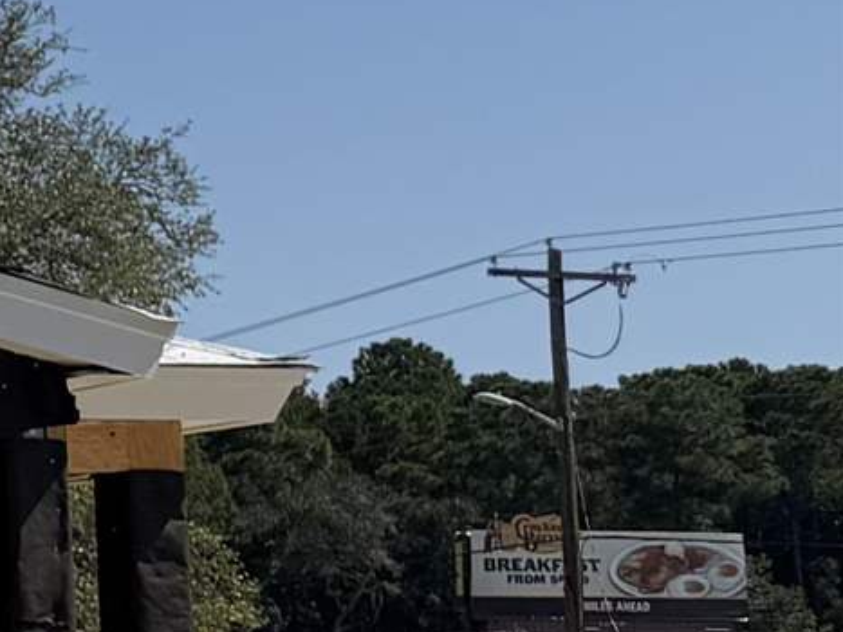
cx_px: -1921
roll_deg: -0.2
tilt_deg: +5.4
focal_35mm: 158
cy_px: 338
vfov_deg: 9.4
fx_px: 3847
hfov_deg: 9.2
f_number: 1.78
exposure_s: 1/9091
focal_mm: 6.76
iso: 80
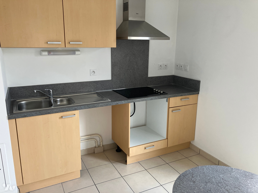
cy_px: 96
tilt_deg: -13.6
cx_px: 129
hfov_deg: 63.4
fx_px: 209
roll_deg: -0.2
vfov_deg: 49.7
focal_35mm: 28
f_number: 1.8
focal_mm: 3.99
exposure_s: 1/121
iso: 80
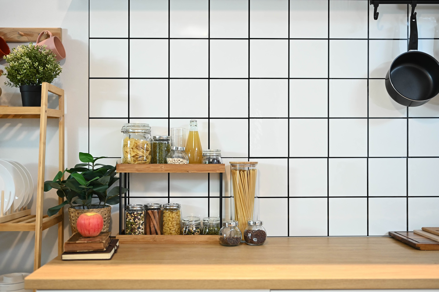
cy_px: 146
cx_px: 220
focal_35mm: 40
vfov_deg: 33.4
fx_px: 488
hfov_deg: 48.5
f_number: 2.8
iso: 800
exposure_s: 1/125
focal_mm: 40
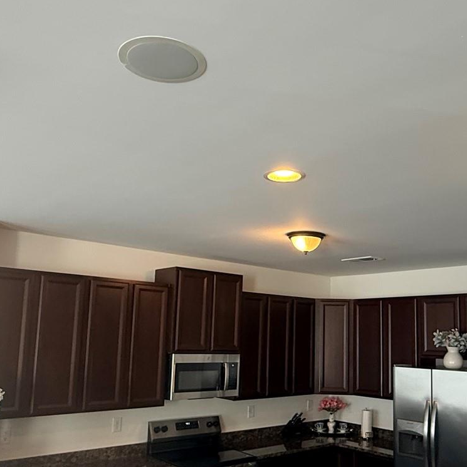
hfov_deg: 48.3
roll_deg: -1.4
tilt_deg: +6.6
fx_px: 519
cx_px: 268
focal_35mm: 34
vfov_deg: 48.2
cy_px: 276
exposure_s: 1/120
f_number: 2.2
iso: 250
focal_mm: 2.22
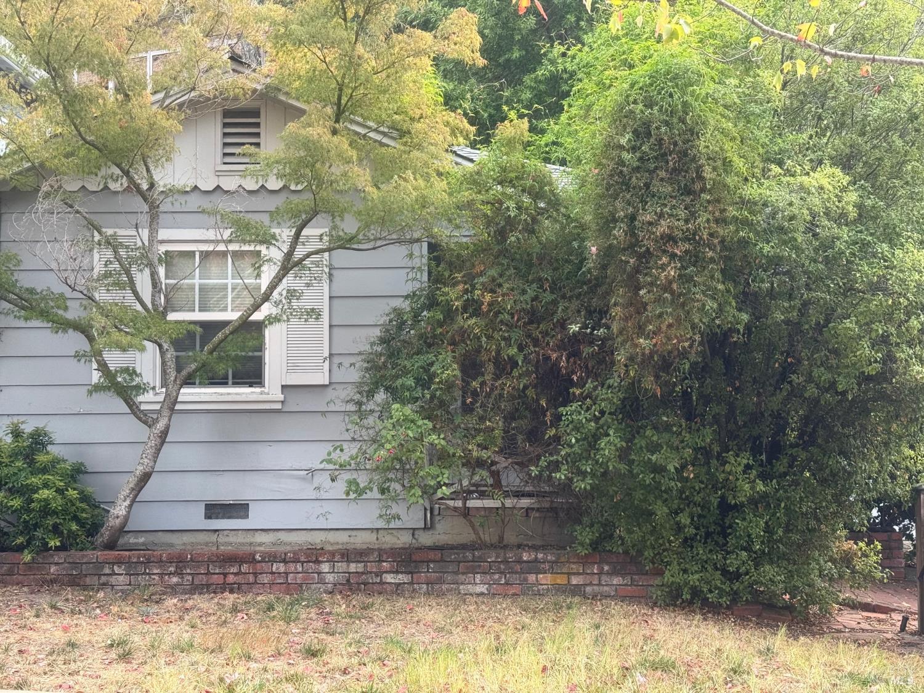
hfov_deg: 39.7
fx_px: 1281
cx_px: 462
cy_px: 346
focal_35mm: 48
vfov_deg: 30.3
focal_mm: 6.76
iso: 64
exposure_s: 1/318
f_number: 1.78
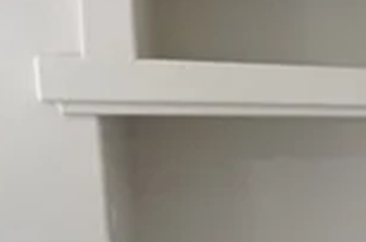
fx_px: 812
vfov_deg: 16.7
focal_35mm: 80
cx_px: 879
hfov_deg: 15.0
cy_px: 224
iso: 3200
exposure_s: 1/50
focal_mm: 12
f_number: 9
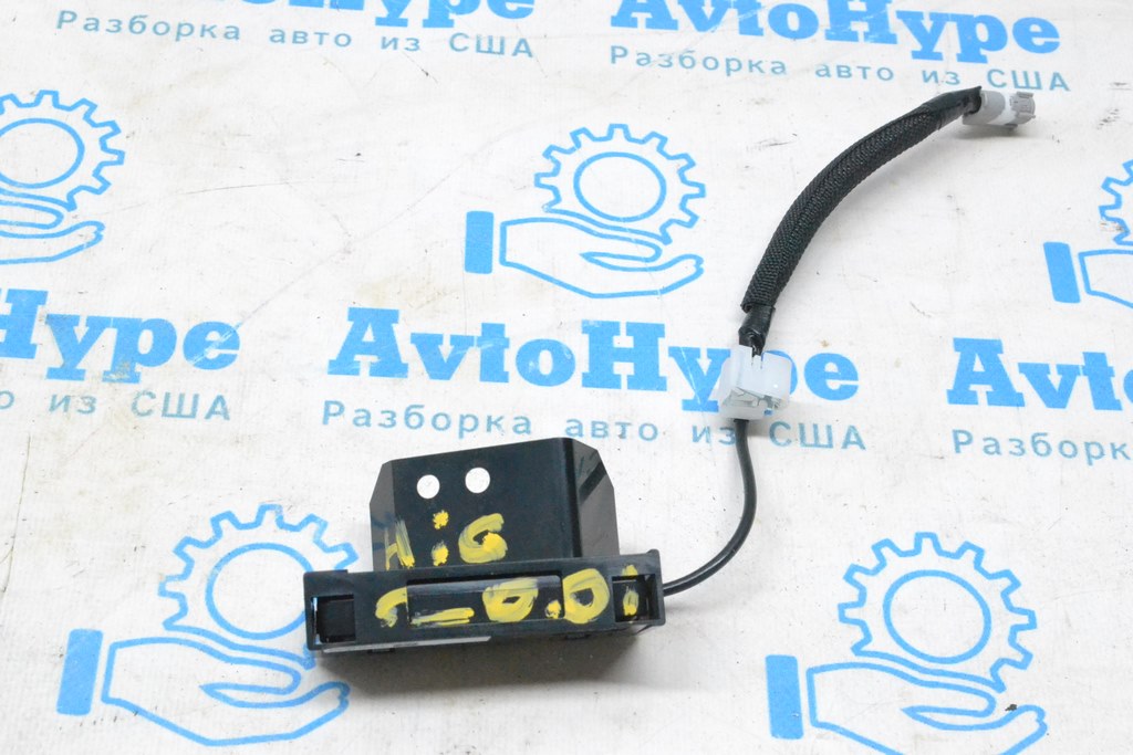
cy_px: 378
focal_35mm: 60
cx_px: 566
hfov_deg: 33.4
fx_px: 1888
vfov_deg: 22.6
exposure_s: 1/100
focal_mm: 40
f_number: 13
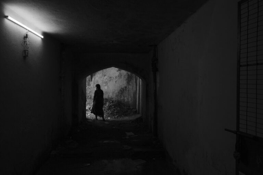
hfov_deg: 67.4
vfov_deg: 47.9
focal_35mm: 27
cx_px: 132
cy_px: 88
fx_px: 197
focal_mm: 18
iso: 2500
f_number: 8
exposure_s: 1/125
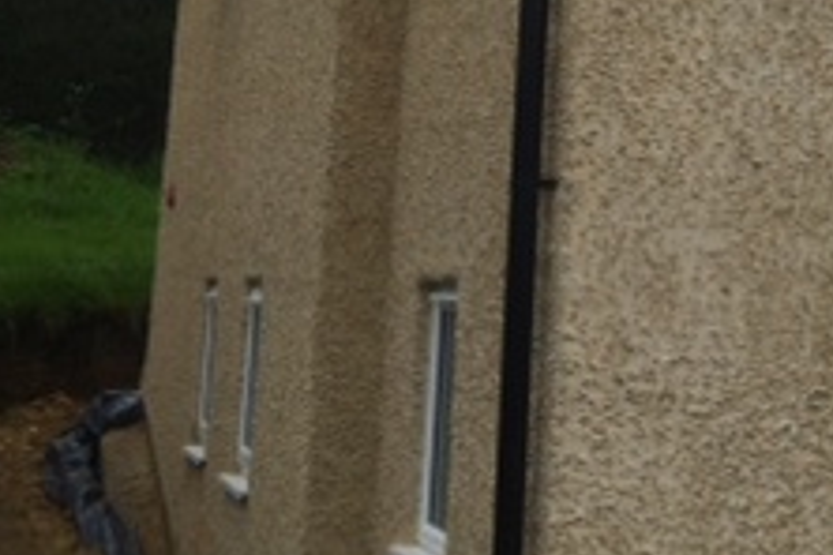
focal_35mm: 105
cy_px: -195
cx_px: 585
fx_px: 2429
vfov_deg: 12.6
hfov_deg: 19.4
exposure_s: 1/359
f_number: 2.8
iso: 80
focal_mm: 3.85
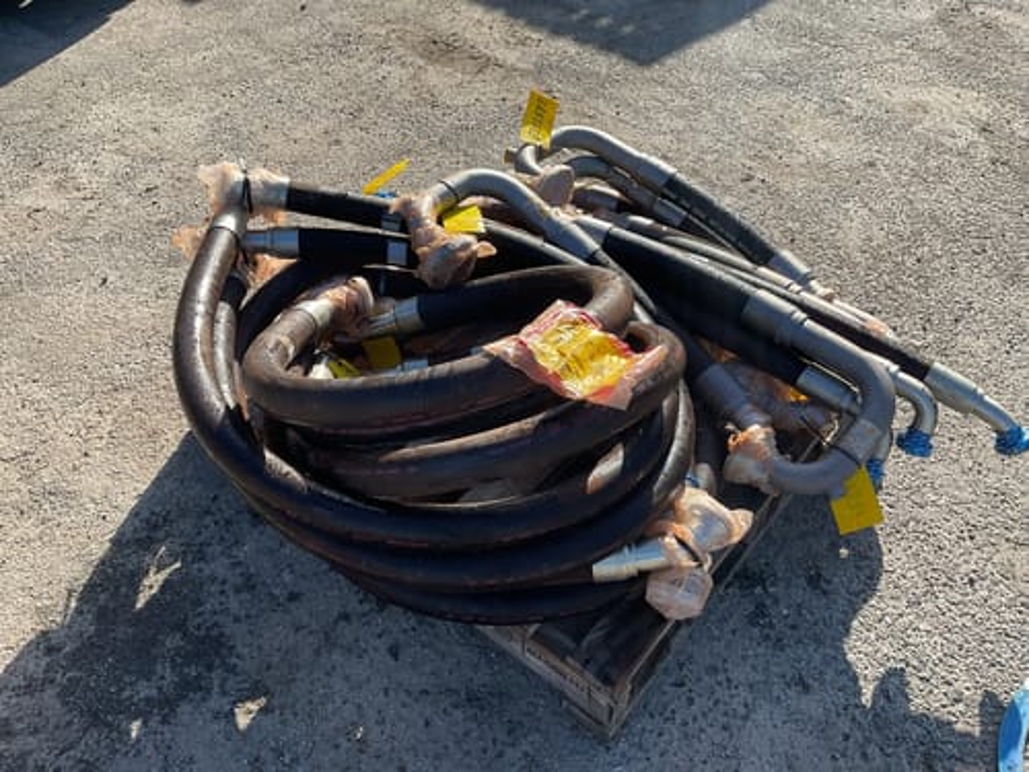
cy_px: 386
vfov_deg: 48.2
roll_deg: -2.3
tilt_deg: -42.9
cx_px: 514
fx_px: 862
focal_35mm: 29
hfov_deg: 61.7
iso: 16
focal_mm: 3
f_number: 1.8
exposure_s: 1/728
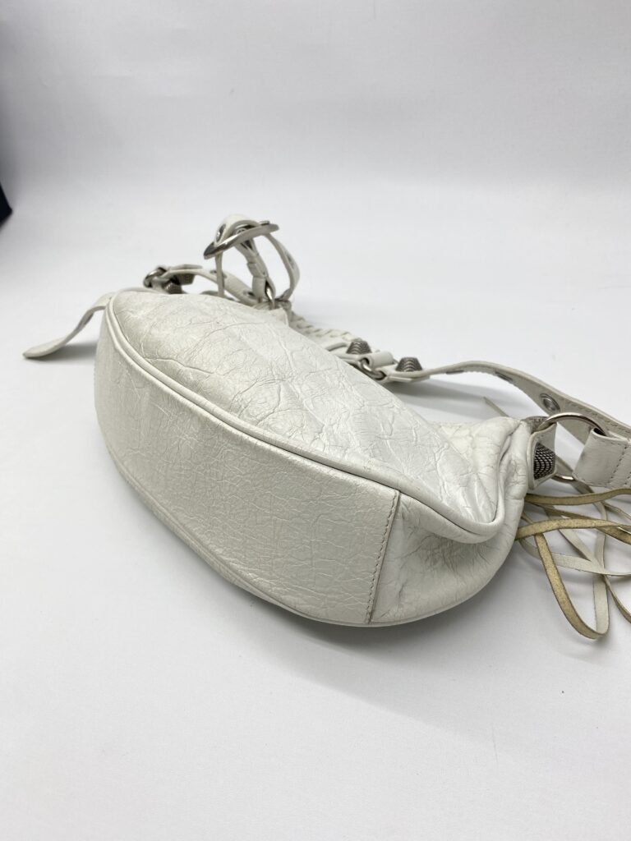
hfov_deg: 53.1
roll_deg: +4.7
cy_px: 420
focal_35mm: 26
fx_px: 632
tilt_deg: -34.8
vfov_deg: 67.3
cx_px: 316
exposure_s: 1/169
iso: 32
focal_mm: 4.25
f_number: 1.8
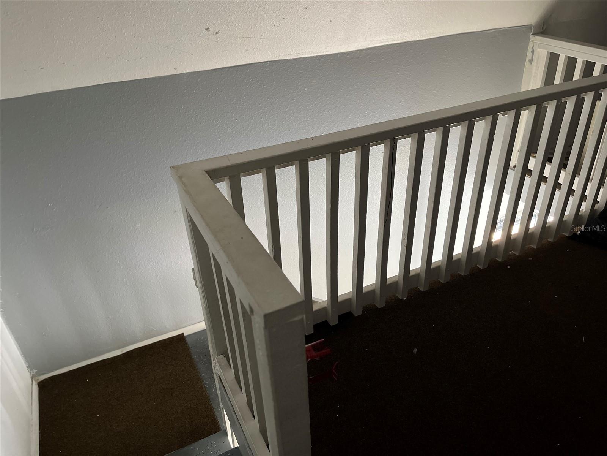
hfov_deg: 67.3
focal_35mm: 26
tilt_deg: -32.8
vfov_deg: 53.1
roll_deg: +0.9
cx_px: 304
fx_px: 456
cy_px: 228
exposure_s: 1/60
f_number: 1.6
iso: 400
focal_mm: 5.1
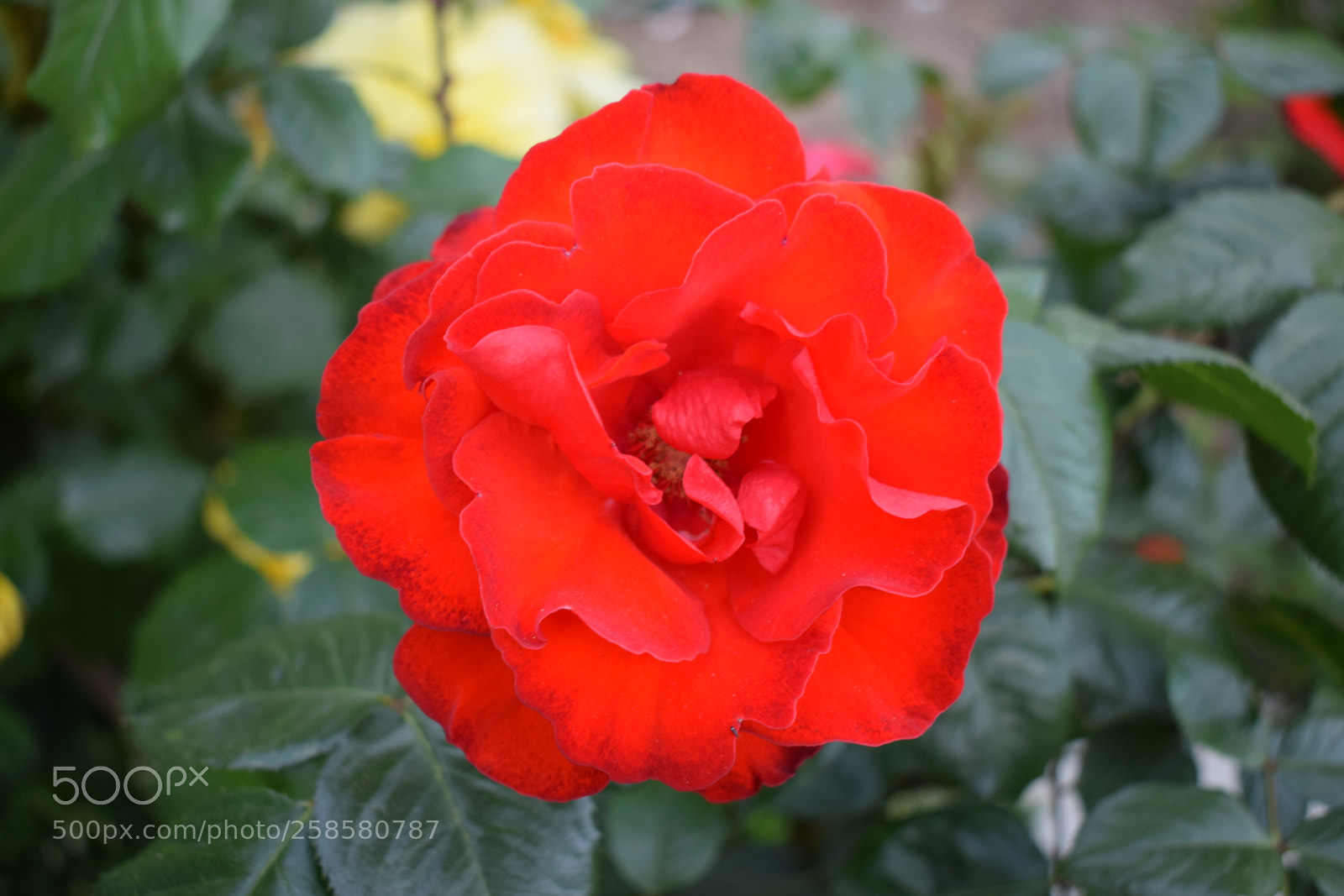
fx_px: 1792
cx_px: 672
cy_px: 448
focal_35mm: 48
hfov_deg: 41.1
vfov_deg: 28.1
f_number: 4.5
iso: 450
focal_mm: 32
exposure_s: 1/60
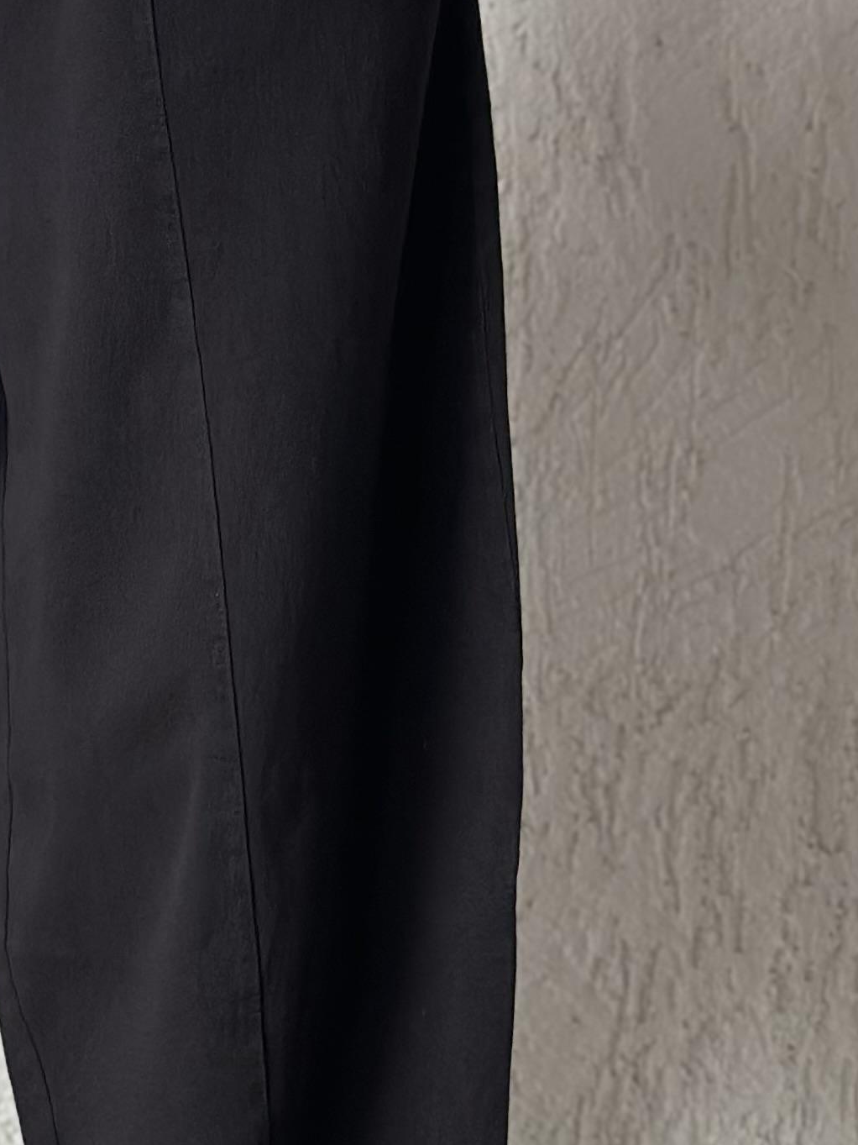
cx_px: -41
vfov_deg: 13.9
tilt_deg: +2.0
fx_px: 4694
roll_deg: -0.8
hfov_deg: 10.3
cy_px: 555
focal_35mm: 142
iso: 100
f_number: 1.78
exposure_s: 1/121
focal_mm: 6.86
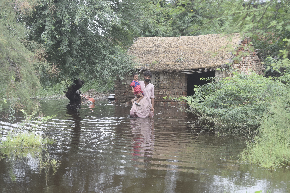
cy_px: 96
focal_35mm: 82
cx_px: 145
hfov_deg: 24.6
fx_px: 665
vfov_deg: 16.6
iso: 400
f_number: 8
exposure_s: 1/250
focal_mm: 55
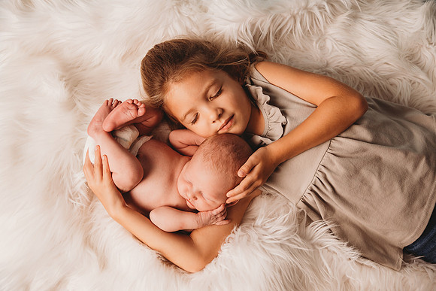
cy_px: 146
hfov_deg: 42.7
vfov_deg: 29.3
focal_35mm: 46
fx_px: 557
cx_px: 218
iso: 160
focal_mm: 46
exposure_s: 1/160
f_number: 4
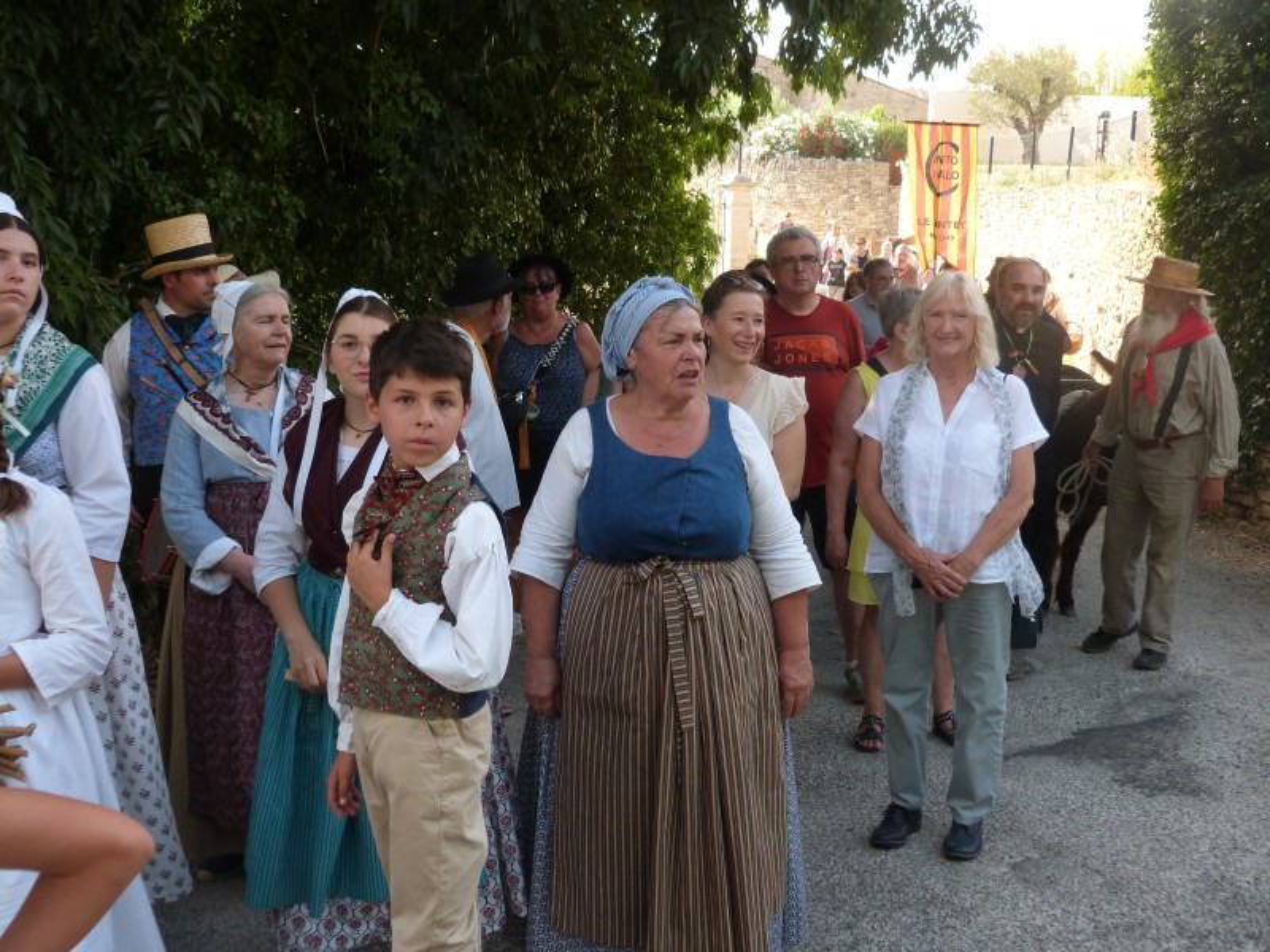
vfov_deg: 36.0
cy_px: 476
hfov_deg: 46.8
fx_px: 1468
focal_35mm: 40
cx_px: 635
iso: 250
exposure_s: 1/250
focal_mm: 7.1
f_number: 3.1
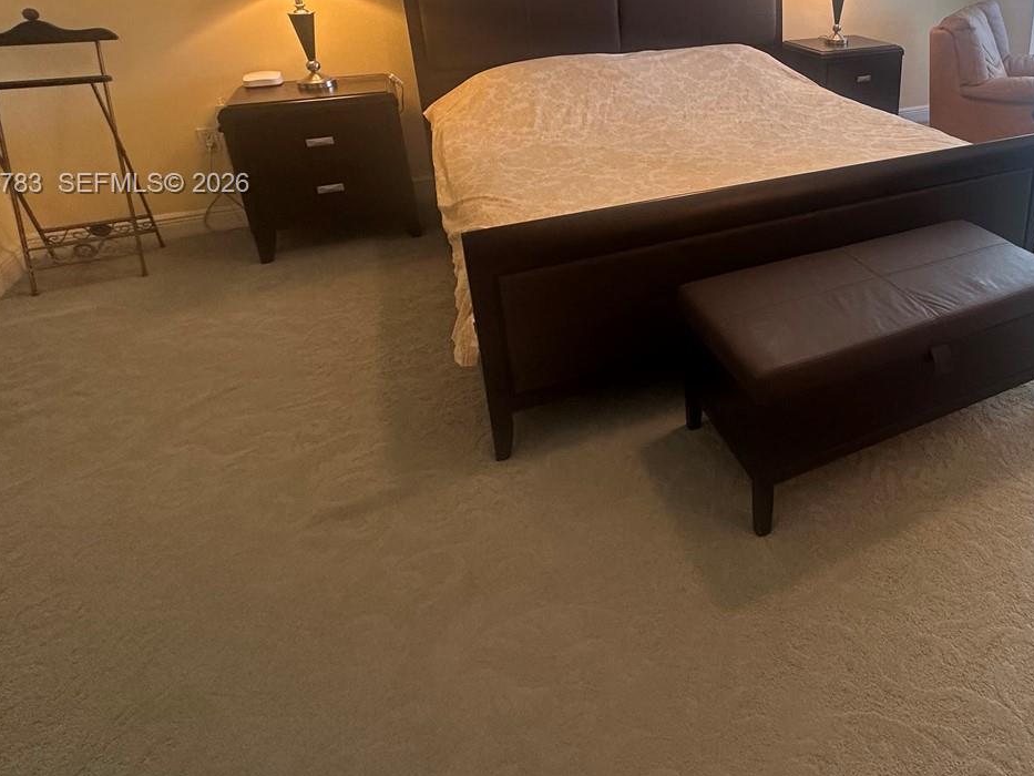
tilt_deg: -19.4
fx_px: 717
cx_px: 791
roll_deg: -0.8
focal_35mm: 24
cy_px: 185
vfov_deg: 54.0
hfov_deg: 66.5
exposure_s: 1/120
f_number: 2.2
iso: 200
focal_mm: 2.22
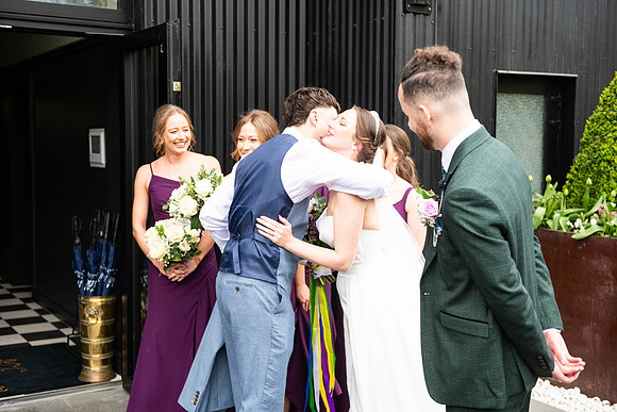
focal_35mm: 48
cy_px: 206
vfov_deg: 28.1
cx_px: 308
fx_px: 823
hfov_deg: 41.1
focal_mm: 48
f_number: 3.5
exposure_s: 1/200
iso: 160
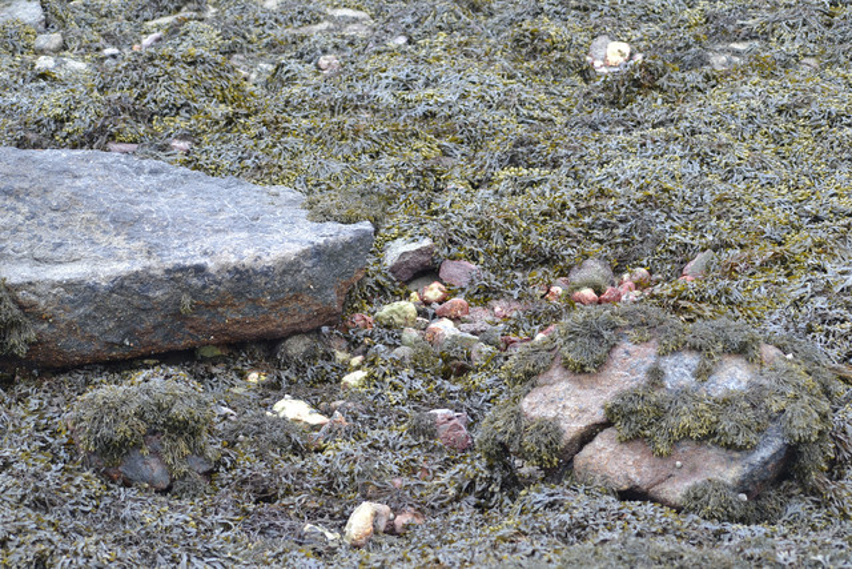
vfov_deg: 13.0
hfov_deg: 19.5
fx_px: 2485
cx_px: 426
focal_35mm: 105
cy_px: 284
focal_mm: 70
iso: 400
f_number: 4.5
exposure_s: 1/320
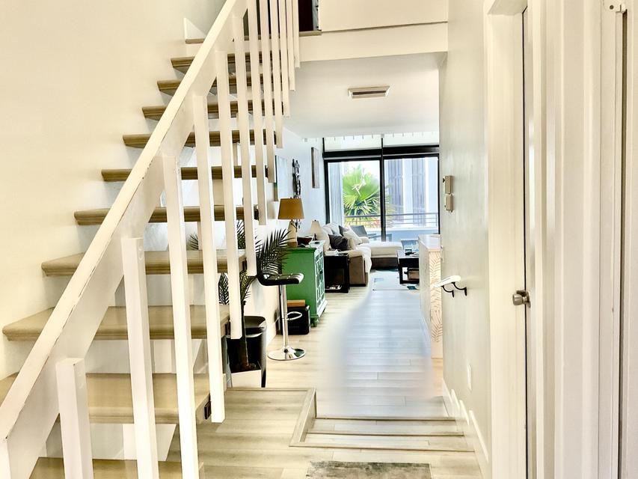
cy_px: 240
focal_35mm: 29
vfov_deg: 48.2
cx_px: 319
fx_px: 535
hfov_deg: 61.7
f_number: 1.8
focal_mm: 3
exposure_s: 1/60
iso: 64
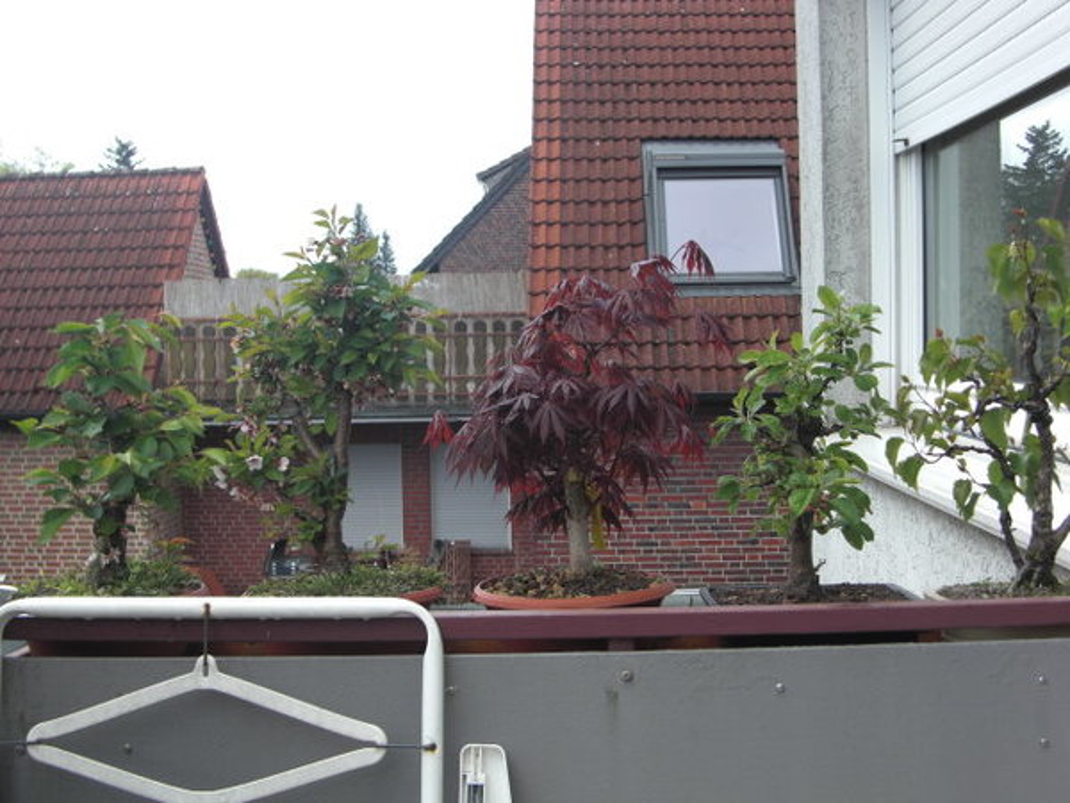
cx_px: 535
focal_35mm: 46
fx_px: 1422
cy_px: 402
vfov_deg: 31.5
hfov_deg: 41.2
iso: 50
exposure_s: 1/160
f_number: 3.3
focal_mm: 8.2
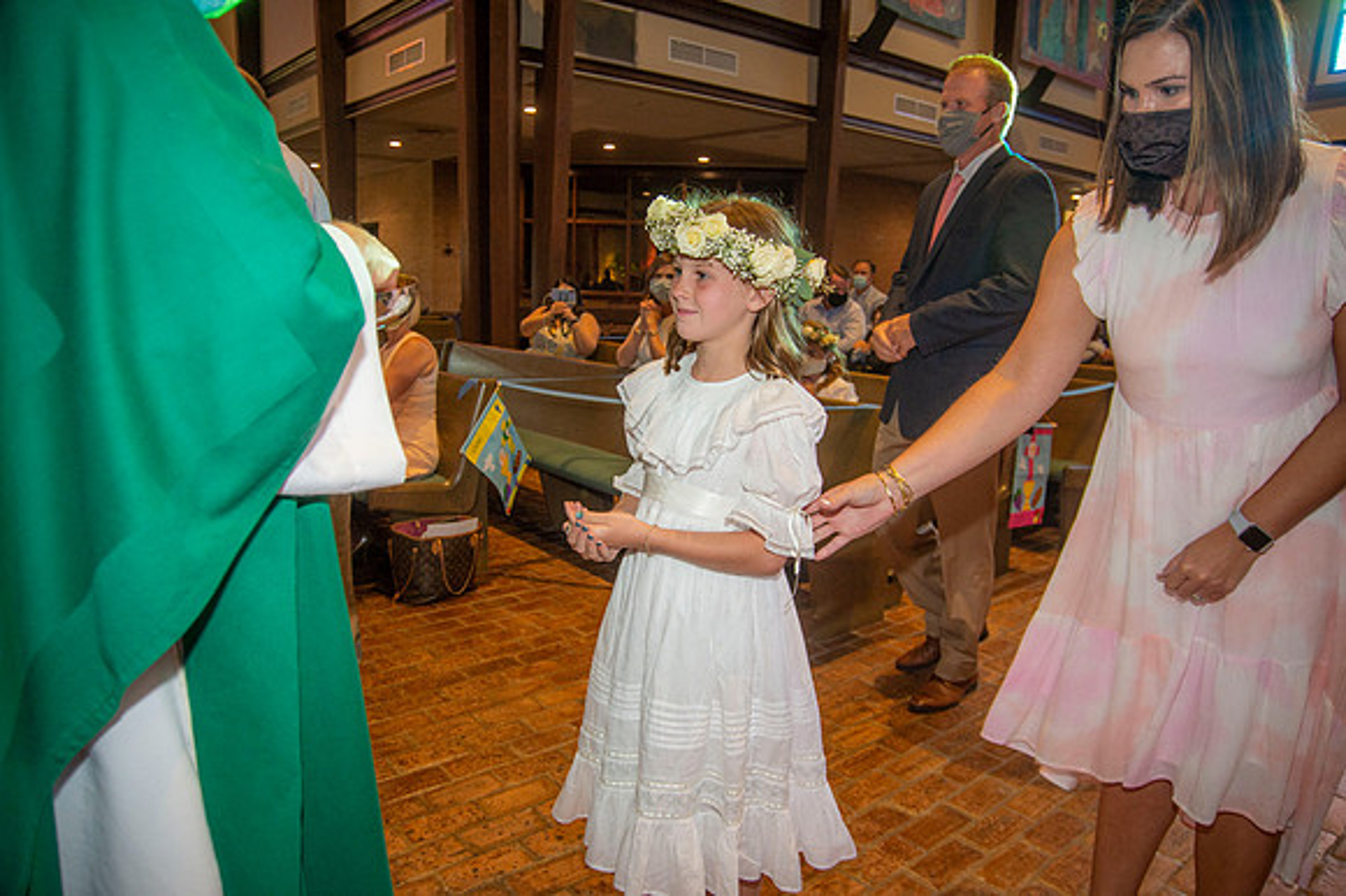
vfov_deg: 53.1
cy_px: 448
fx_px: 897
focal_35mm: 24
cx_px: 673
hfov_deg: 73.8
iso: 1600
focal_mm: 24
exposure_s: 1/200
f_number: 5
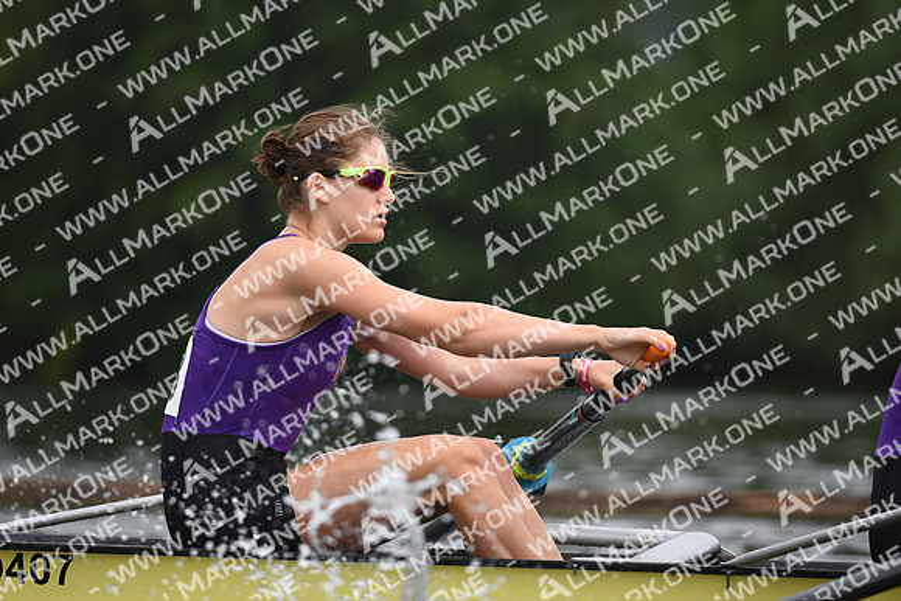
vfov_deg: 4.6
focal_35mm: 300
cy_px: 300
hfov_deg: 6.9
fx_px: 7510
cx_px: 450
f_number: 4
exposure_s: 1/1600
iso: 320
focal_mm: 300
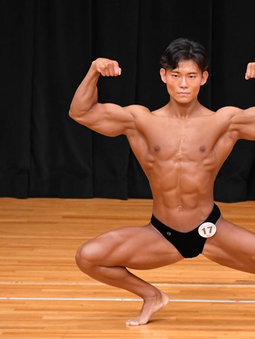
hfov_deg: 2.3
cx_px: 234
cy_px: 169
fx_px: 6411
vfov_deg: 3.0
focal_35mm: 653
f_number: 5.6
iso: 4000
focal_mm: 300
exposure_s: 1/400
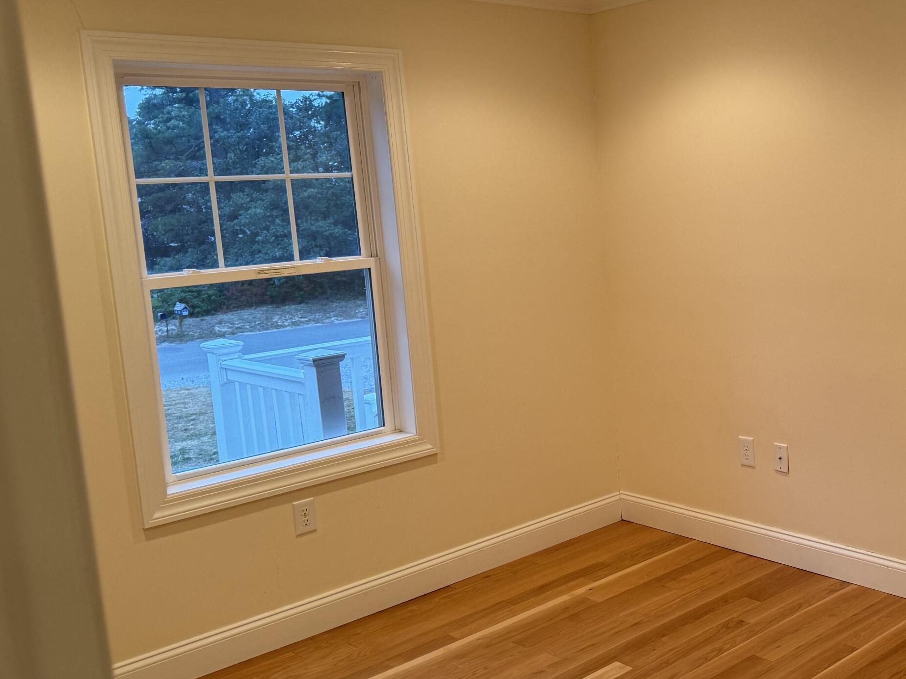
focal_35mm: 39
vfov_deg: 36.8
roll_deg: +2.8
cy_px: 324
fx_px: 1021
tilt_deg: -9.3
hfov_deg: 46.3
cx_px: 672
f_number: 1.78
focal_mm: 6.76
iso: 125
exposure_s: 1/60
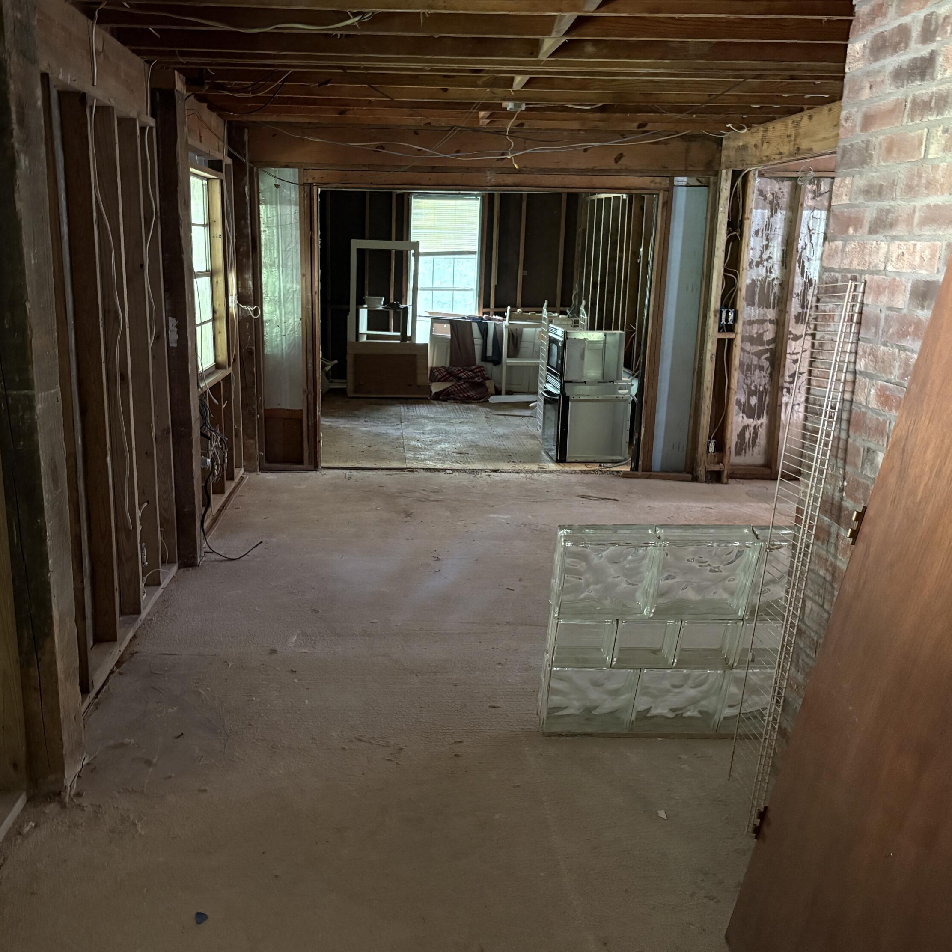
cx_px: 384
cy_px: 481
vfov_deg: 52.5
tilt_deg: -14.2
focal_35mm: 31
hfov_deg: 52.2
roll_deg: -1.3
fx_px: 965
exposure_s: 1/30
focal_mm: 5.96
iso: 800
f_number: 1.6
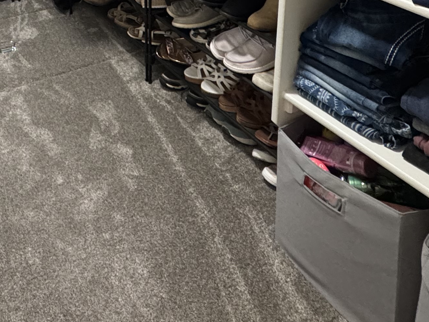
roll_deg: +2.3
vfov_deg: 26.7
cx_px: 60
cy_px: -126
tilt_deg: -10.1
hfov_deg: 41.1
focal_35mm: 43
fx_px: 533
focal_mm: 2.22
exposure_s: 1/60
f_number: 2.2
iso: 500
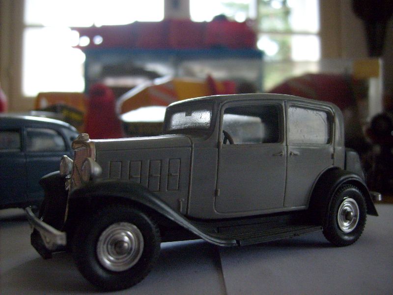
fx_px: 397
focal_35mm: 35
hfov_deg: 52.6
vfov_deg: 40.7
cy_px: 148
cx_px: 196
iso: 200
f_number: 2.8
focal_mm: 5.8
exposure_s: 1/30
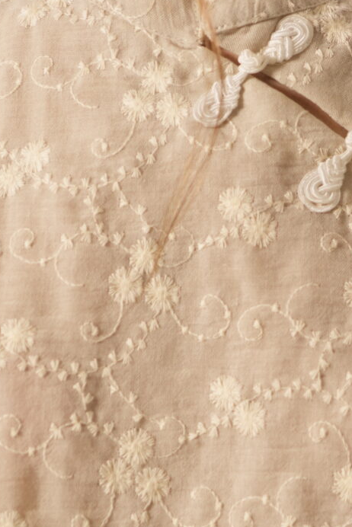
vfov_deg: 15.8
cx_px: 299
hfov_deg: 10.5
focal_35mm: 130
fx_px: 1905
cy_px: 309
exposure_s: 1/50
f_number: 3.2
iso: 400
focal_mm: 50
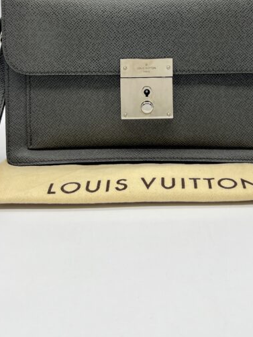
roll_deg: +0.2
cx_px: 144
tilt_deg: -9.7
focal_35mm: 53
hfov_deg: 27.5
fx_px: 516
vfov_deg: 34.6
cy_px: 49
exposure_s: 1/162
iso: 40
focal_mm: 5.7
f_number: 1.5
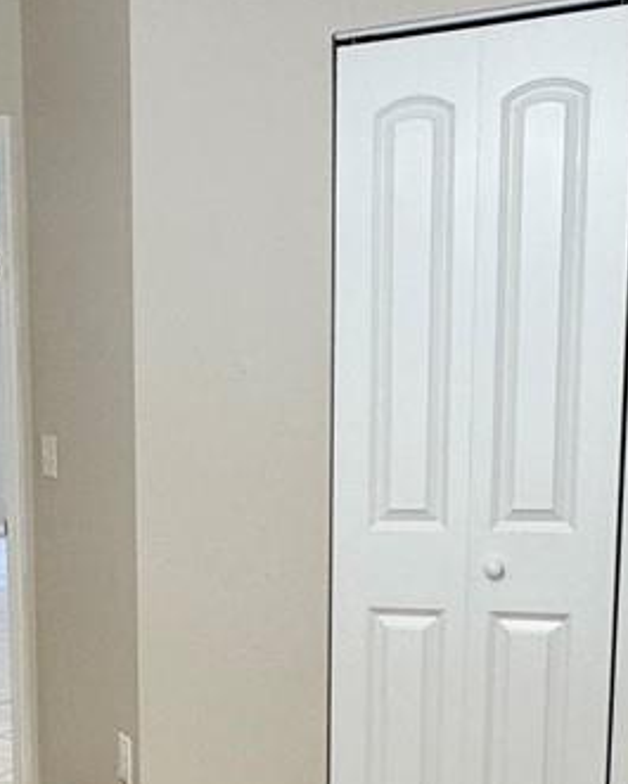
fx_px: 1533
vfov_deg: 27.8
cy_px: 687
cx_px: -38
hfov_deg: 22.1
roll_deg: +2.8
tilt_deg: -10.6
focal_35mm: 66
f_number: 2.2
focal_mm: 2.22
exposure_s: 1/60
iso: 160
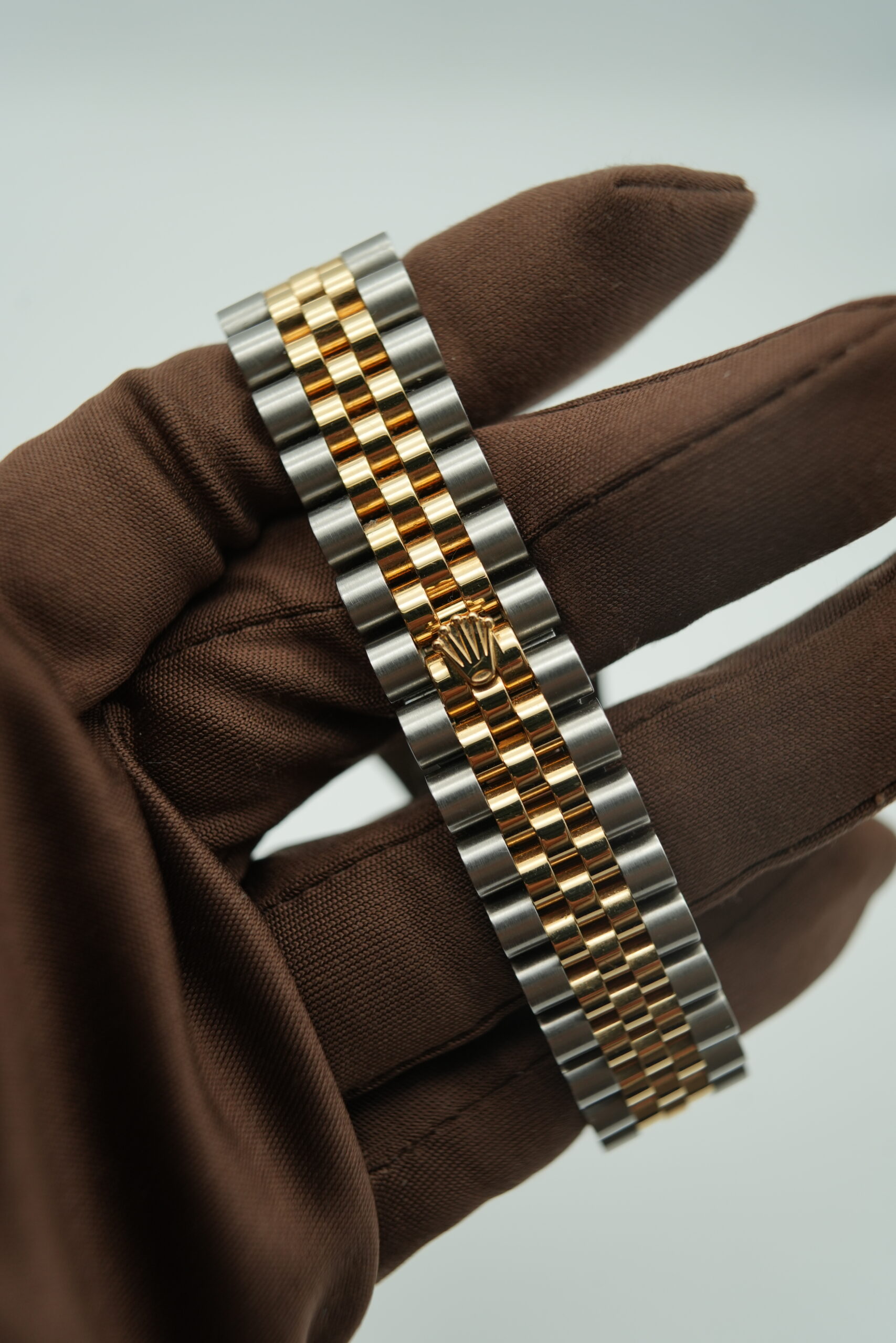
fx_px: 1306
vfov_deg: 54.4
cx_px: 448
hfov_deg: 37.9
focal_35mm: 35
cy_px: 672
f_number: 5
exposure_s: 1/250
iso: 400
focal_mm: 35
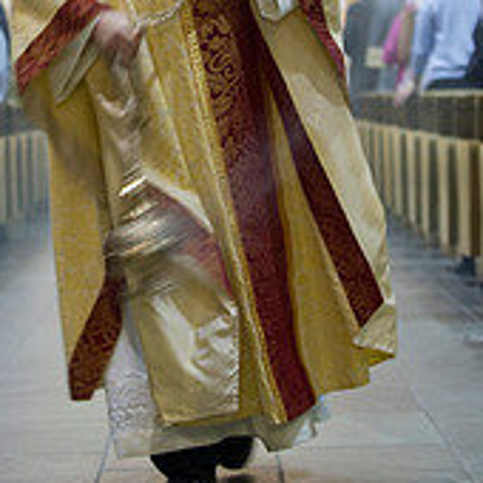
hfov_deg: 11.1
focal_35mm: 157
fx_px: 2478
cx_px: 206
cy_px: -20
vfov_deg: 11.0
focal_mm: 70
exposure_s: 1/40
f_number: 2.8
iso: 1600
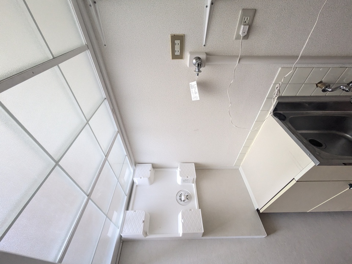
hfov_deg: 102.1
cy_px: 132
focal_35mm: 14
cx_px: 176
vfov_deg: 85.7
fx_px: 142
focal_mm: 1.83
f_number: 2.2
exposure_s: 1/60
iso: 239
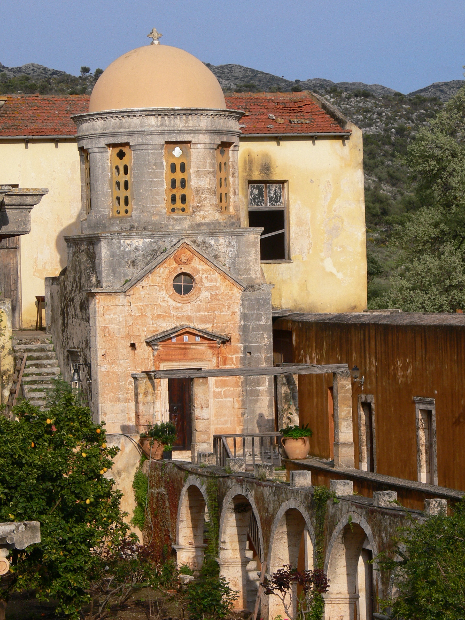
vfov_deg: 14.5
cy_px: 310
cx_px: 232
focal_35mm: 136
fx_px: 2436
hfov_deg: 10.9
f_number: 5.6
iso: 80
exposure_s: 1/400
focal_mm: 22.6
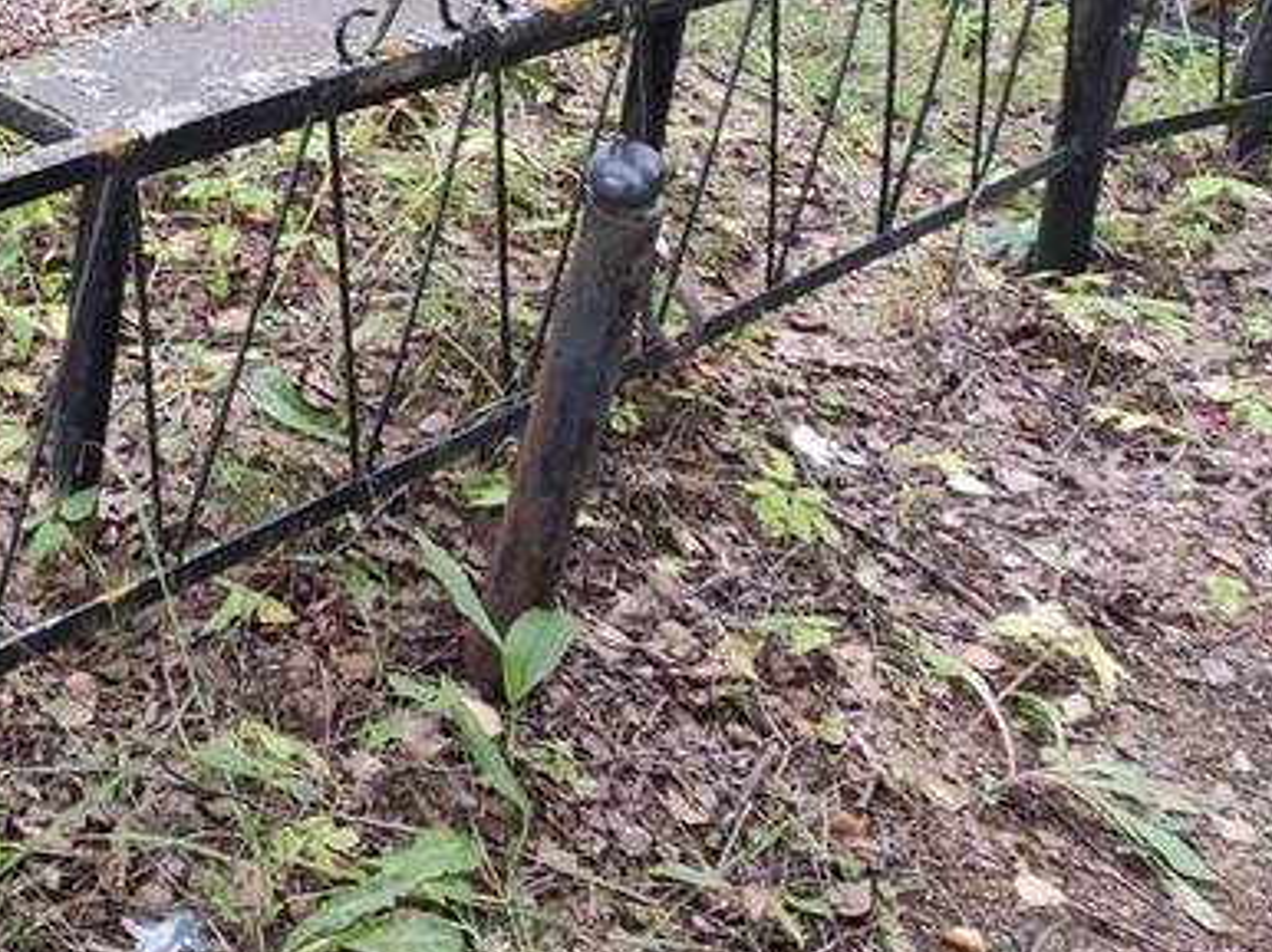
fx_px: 2534
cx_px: -300
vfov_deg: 20.2
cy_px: -135
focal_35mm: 69
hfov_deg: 25.1
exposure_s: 1/30
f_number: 1.75
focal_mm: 4.77
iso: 581
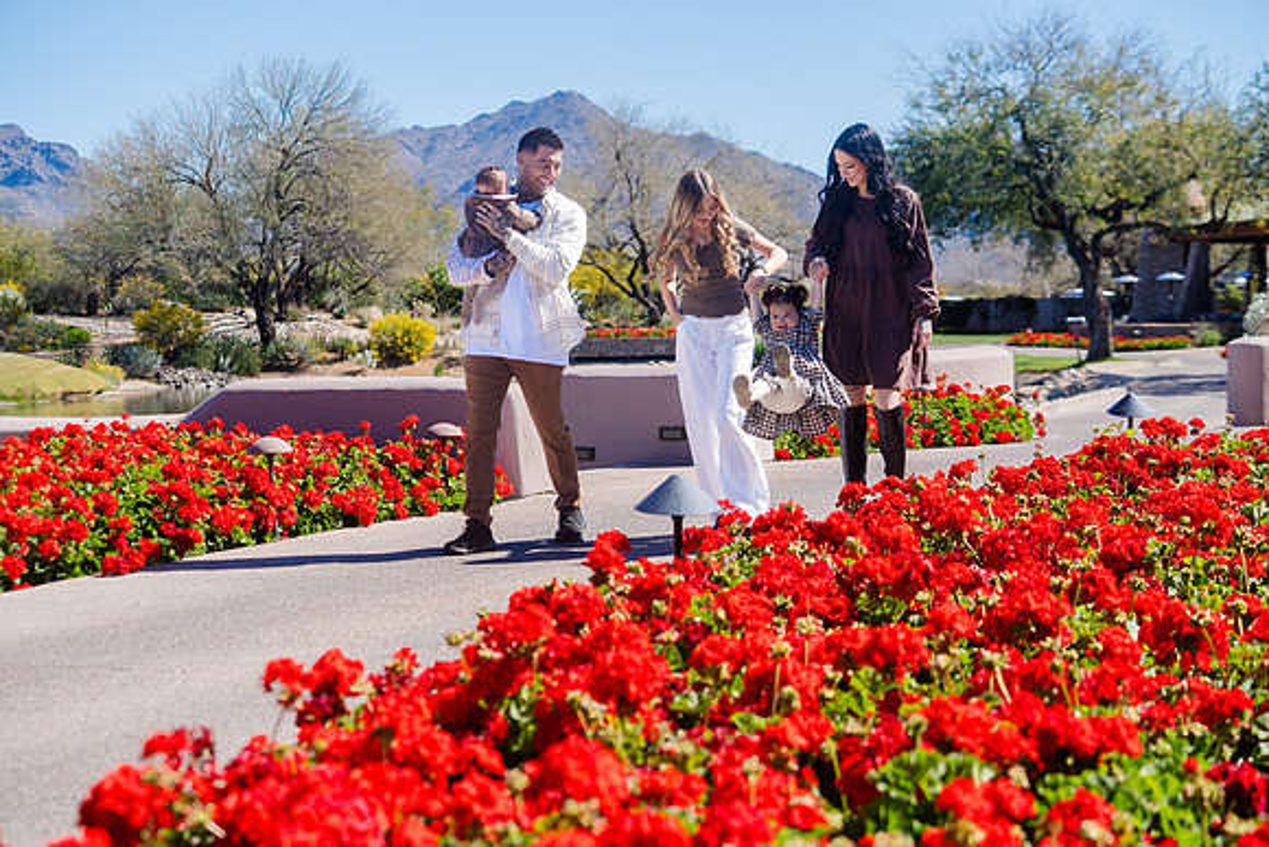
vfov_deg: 19.5
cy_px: 424
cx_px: 634
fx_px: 2468
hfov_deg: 28.8
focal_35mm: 70
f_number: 5.6
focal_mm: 70
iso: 125
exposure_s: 1/400
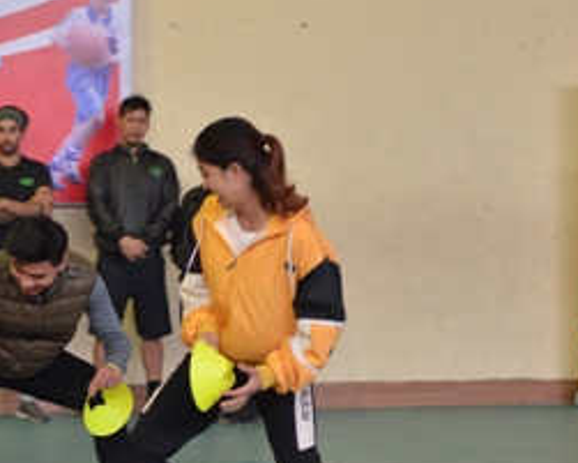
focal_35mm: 112
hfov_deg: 17.0
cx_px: 99
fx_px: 1917
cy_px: 276
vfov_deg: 13.8
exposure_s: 1/250
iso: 2000
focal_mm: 50
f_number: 2.8
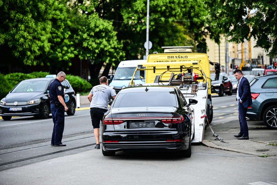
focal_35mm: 110
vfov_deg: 12.5
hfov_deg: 18.6
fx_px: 846
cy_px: 92
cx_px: 138
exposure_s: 1/3200
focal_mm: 110
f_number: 2.8
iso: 640
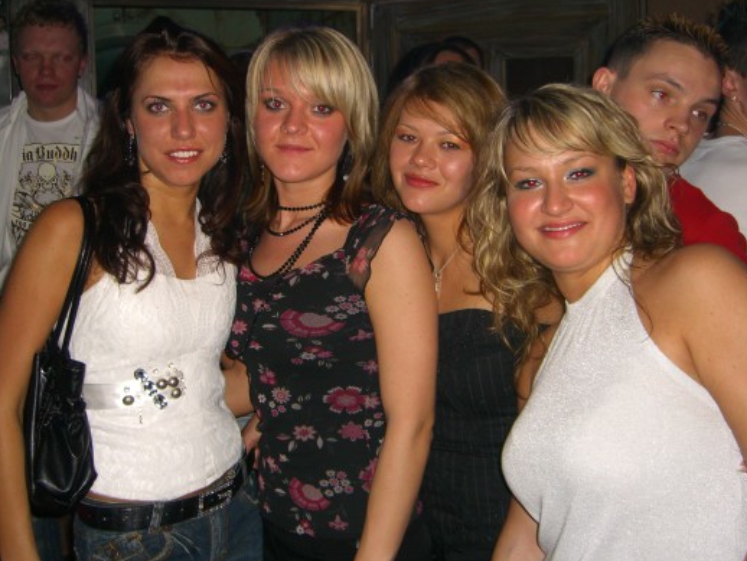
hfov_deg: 42.9
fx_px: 950
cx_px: 356
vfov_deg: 32.9
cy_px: 247
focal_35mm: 44
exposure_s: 1/60
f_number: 2.8
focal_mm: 7.9
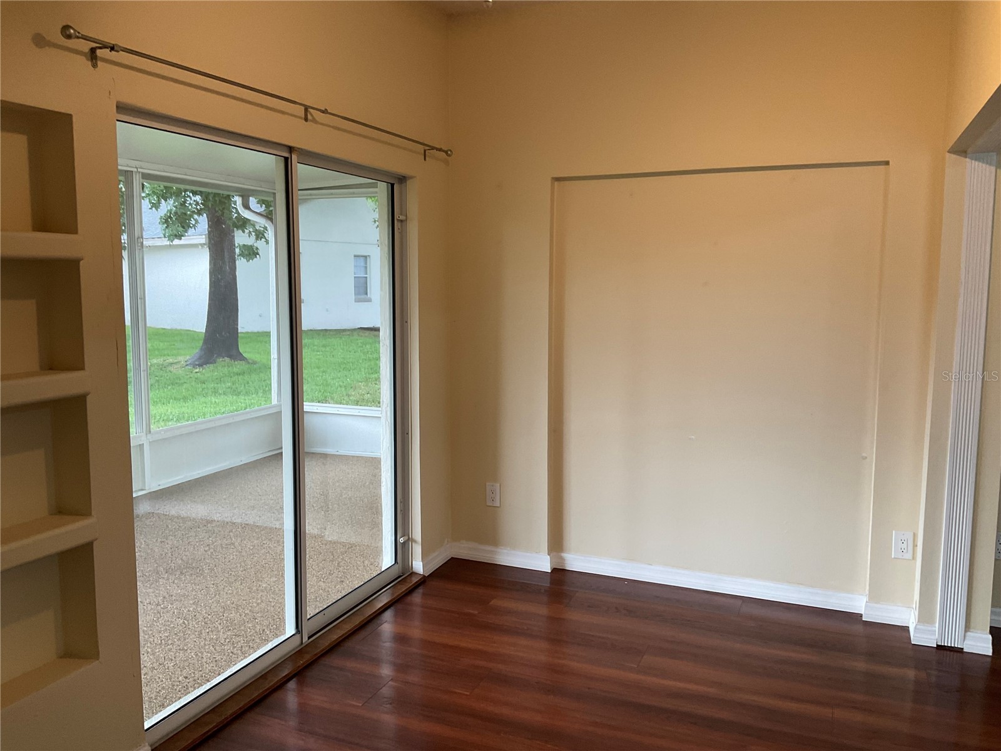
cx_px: 500
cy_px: 376
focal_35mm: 29
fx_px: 839
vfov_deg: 48.2
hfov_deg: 61.7
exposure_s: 1/60
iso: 64
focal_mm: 3
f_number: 1.8
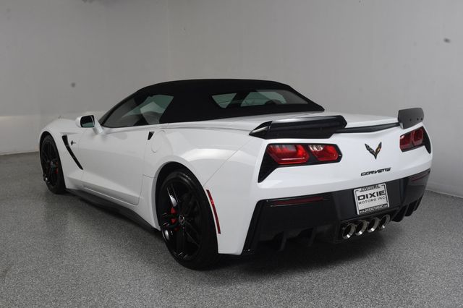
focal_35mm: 40
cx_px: 232
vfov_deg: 33.4
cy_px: 154
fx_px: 514
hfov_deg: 48.5
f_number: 13
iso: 100
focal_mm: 27
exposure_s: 1/160
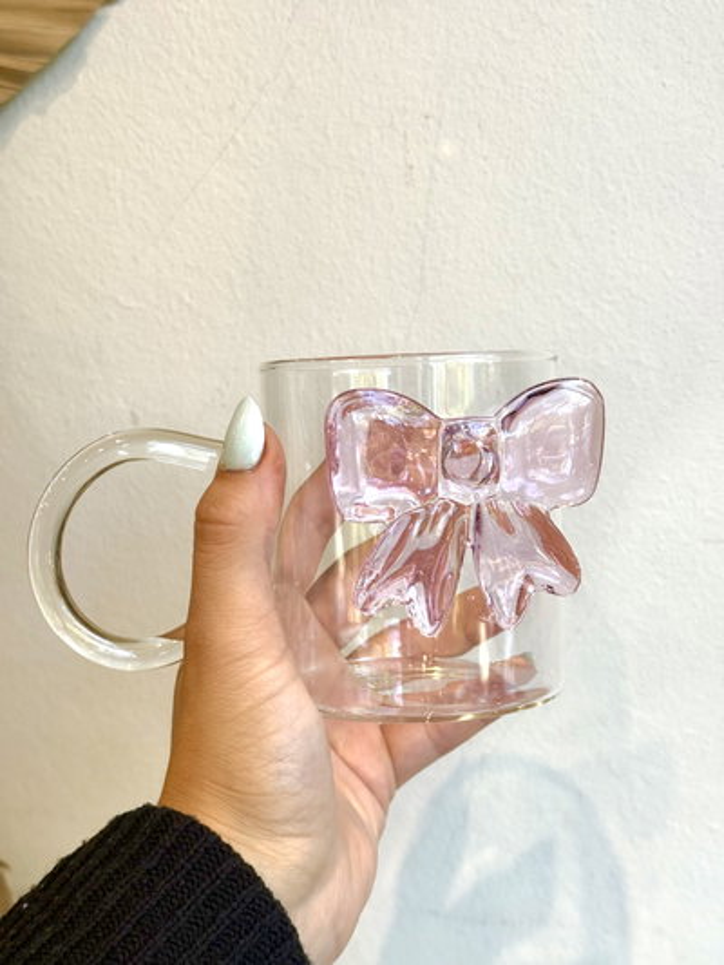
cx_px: 362
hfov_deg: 30.3
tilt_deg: -16.1
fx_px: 1338
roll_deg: -0.4
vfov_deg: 39.6
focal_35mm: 48
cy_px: 482
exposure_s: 1/100
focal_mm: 6.76
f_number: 1.78
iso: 80
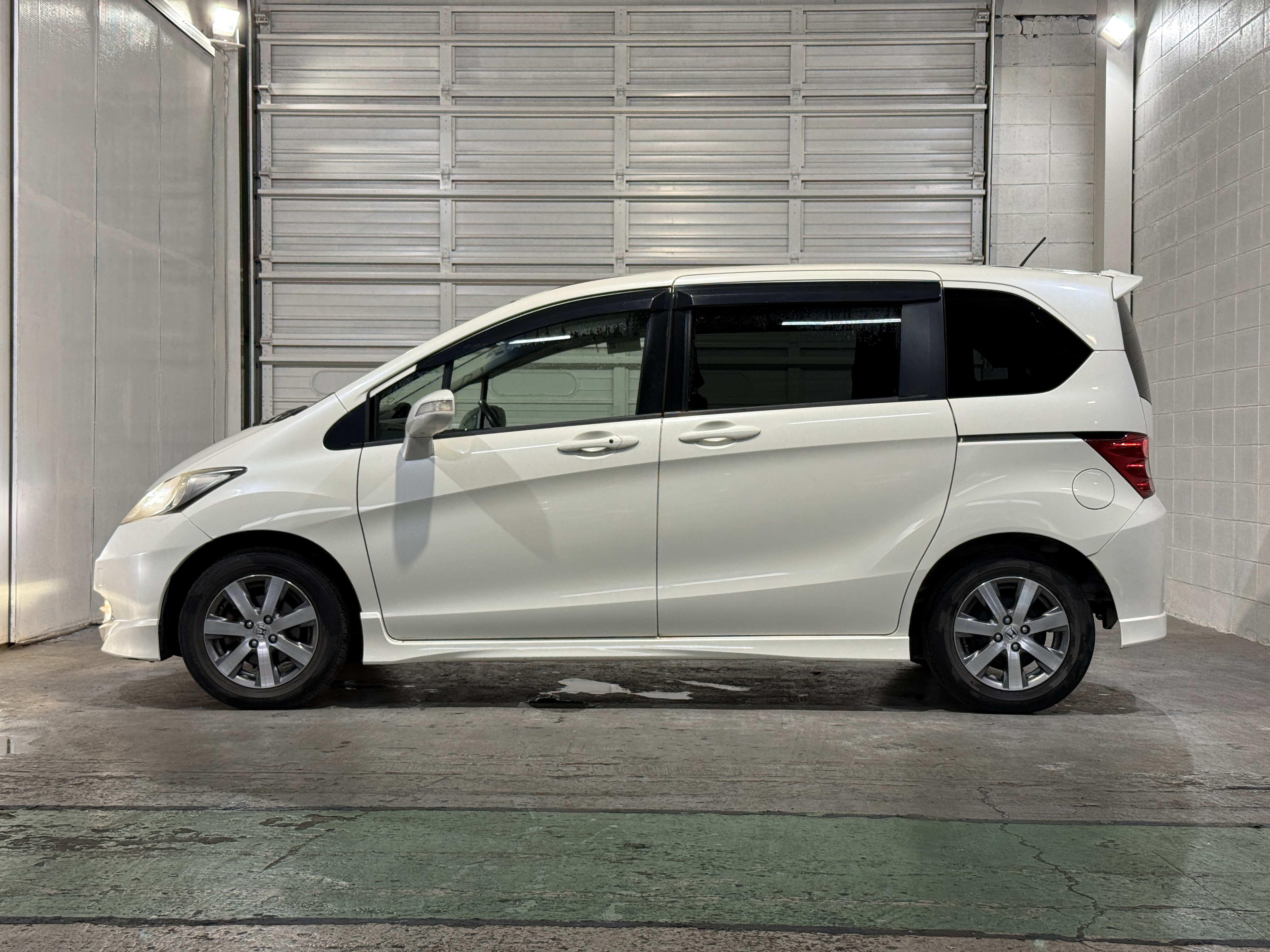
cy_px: 476
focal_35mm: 48
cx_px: 635
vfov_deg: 30.3
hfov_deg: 39.7
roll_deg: -0.5
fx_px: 1761
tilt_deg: -0.3
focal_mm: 6.76
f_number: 1.78
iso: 64
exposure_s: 1/60
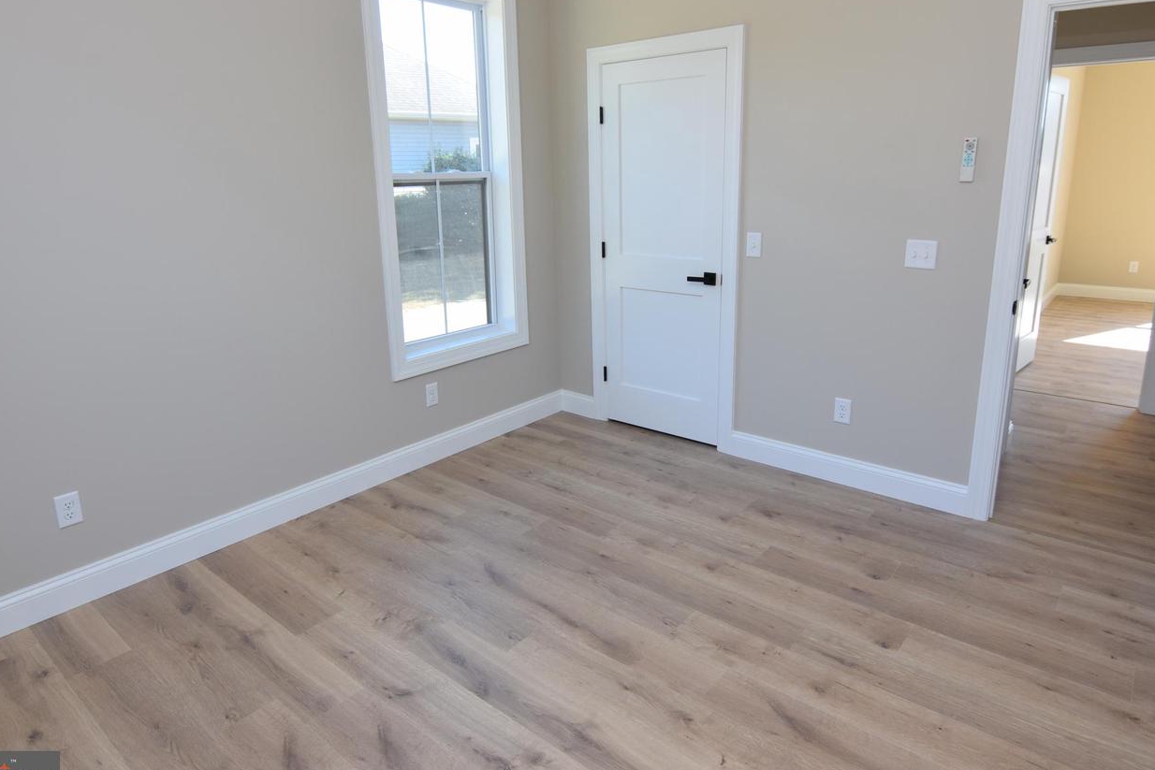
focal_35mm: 21
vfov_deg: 59.4
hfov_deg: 81.2
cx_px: 588
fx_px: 674
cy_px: 350
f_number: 5.6
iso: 400
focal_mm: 12
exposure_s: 1/125
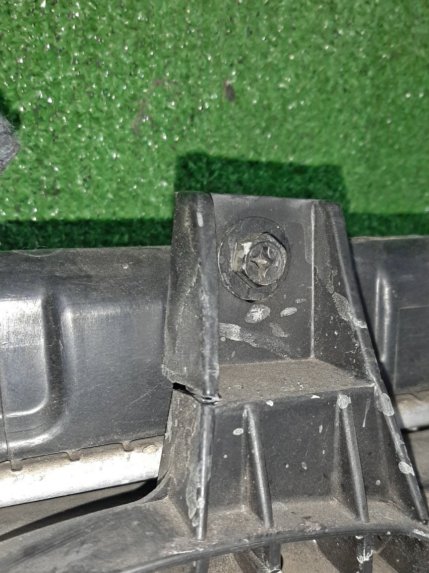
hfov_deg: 42.9
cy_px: 341
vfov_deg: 55.0
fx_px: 545
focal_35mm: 33
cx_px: 234
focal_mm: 3.93
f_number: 1.7
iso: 125
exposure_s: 1/50
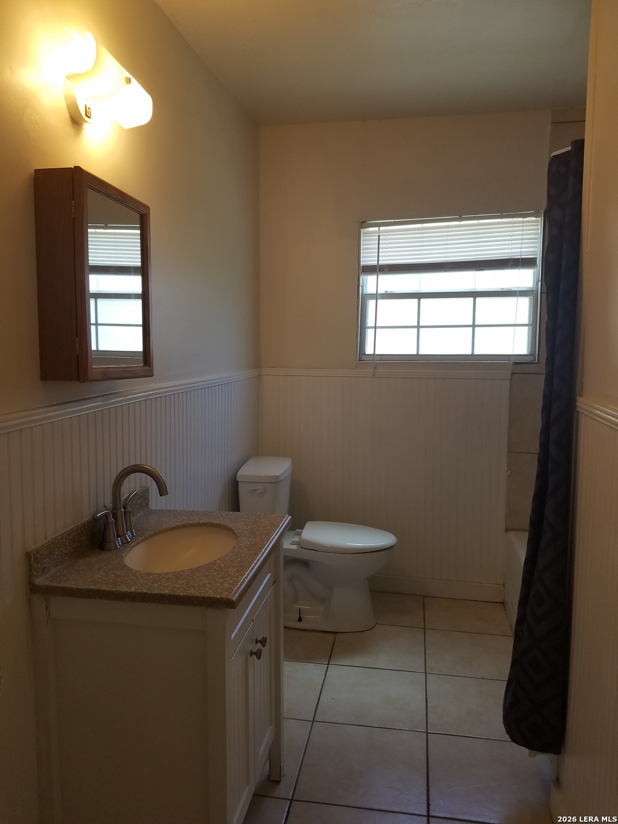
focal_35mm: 26
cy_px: 412
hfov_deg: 53.1
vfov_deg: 67.3
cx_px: 309
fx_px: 619
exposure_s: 1/60
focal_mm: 4.2
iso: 64
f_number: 1.7
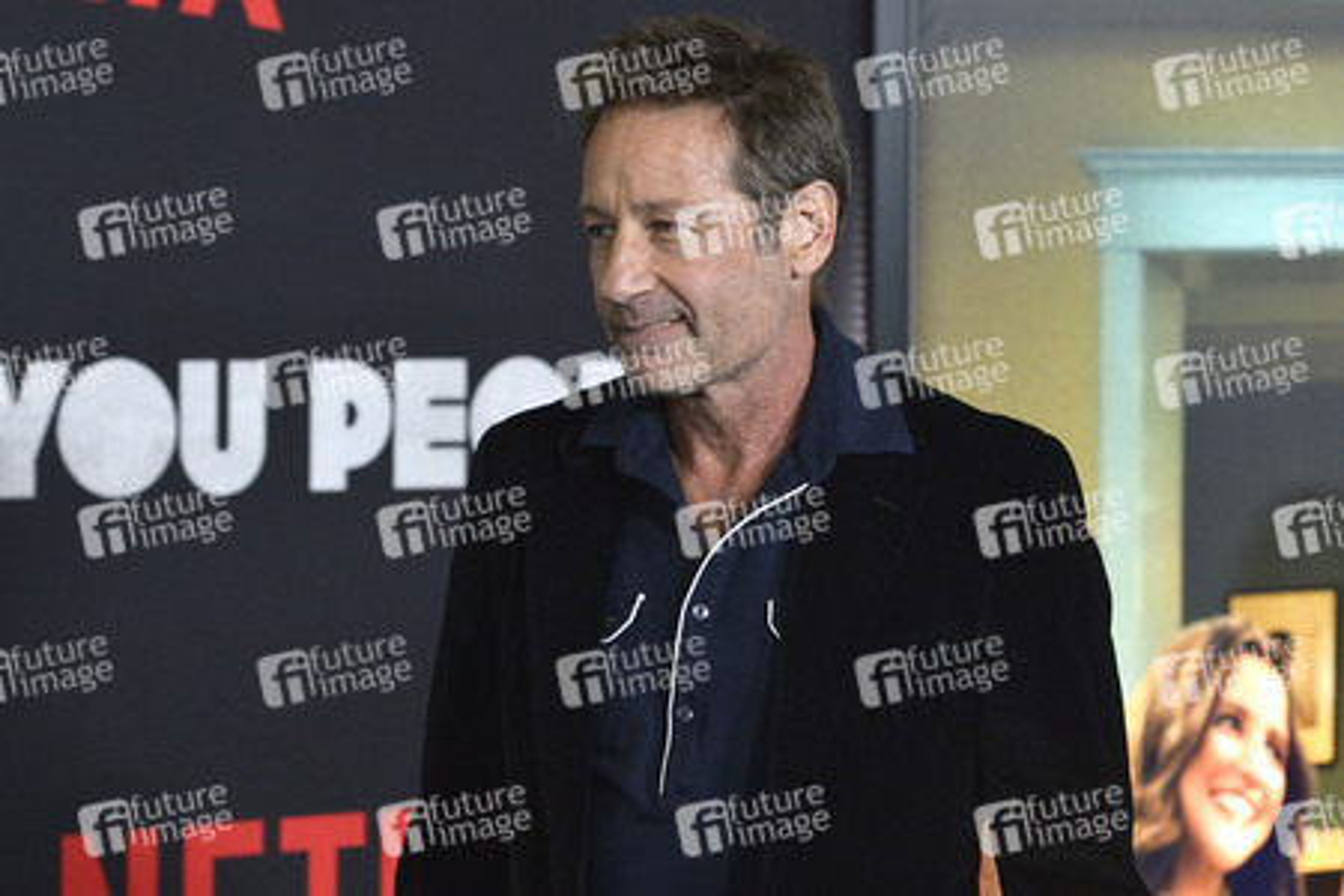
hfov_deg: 19.5
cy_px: 448
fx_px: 3920
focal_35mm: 105
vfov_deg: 13.0
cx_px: 672
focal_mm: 105
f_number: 6.3
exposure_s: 1/250
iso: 3200
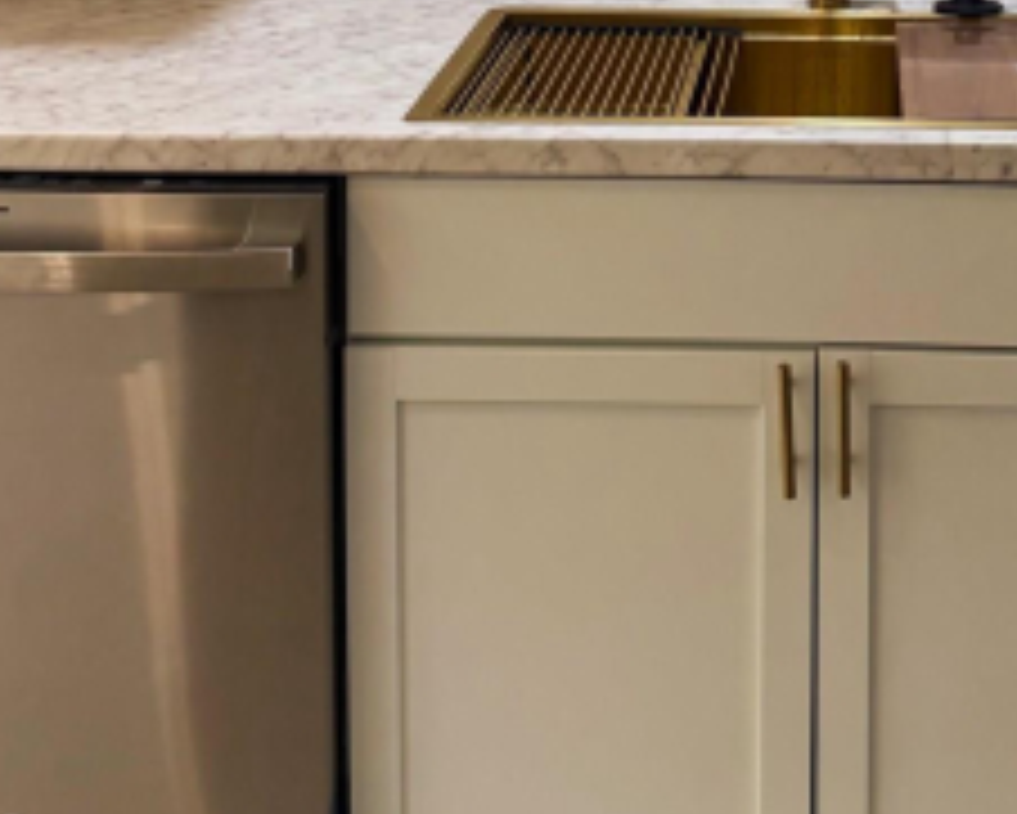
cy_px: -250
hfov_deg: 27.1
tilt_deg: -4.6
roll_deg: -0.3
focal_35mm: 69
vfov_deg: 20.3
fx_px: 2078
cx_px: 774
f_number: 1.78
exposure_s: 1/120
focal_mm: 6.76
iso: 125
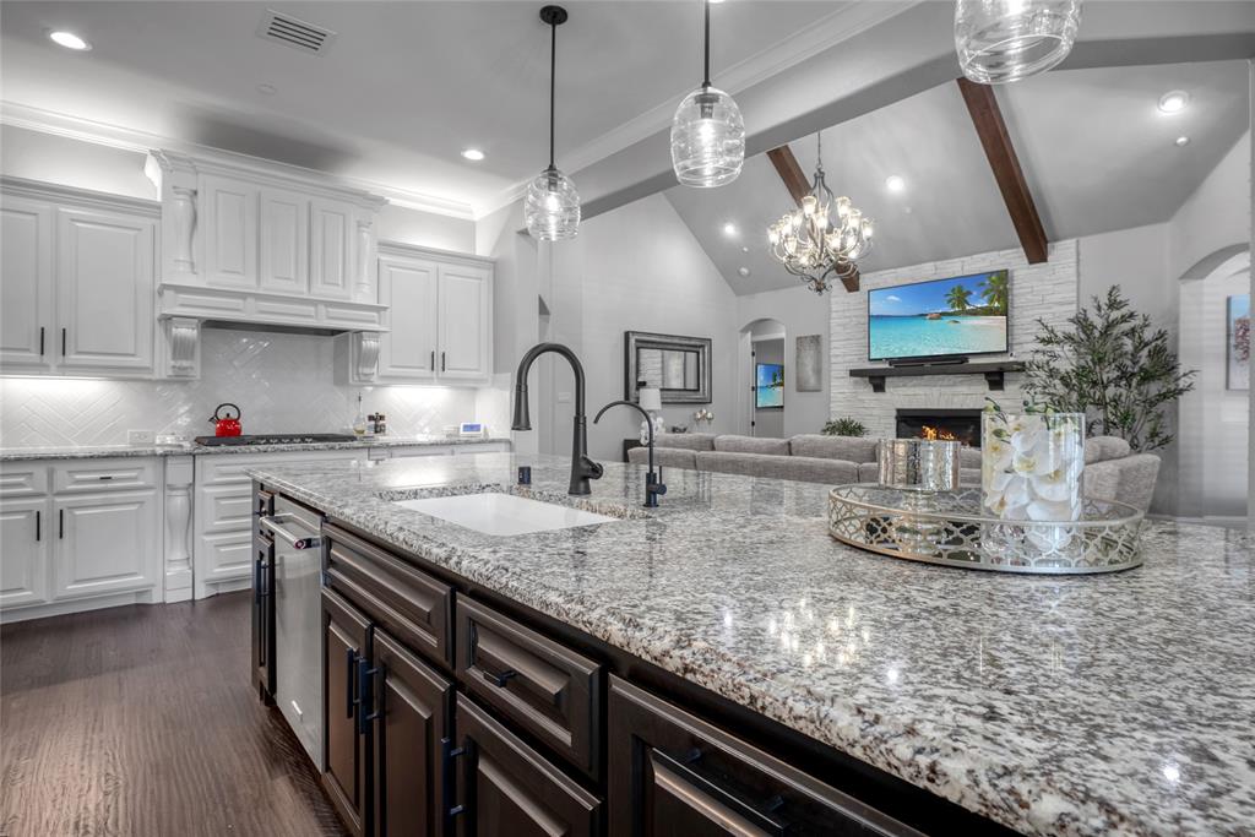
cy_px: 418
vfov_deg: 67.4
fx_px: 628
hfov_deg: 90.0
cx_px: 628
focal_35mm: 18
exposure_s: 1/1.67
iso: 100
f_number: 9
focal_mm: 18
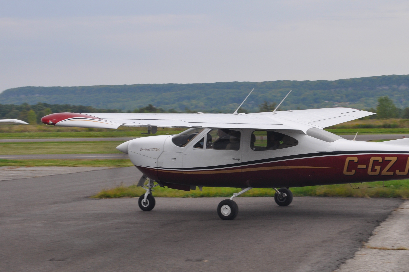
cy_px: 127
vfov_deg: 17.1
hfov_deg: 25.2
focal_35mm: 80
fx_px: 906
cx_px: 292
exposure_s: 1/80
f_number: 9
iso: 200
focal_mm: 35
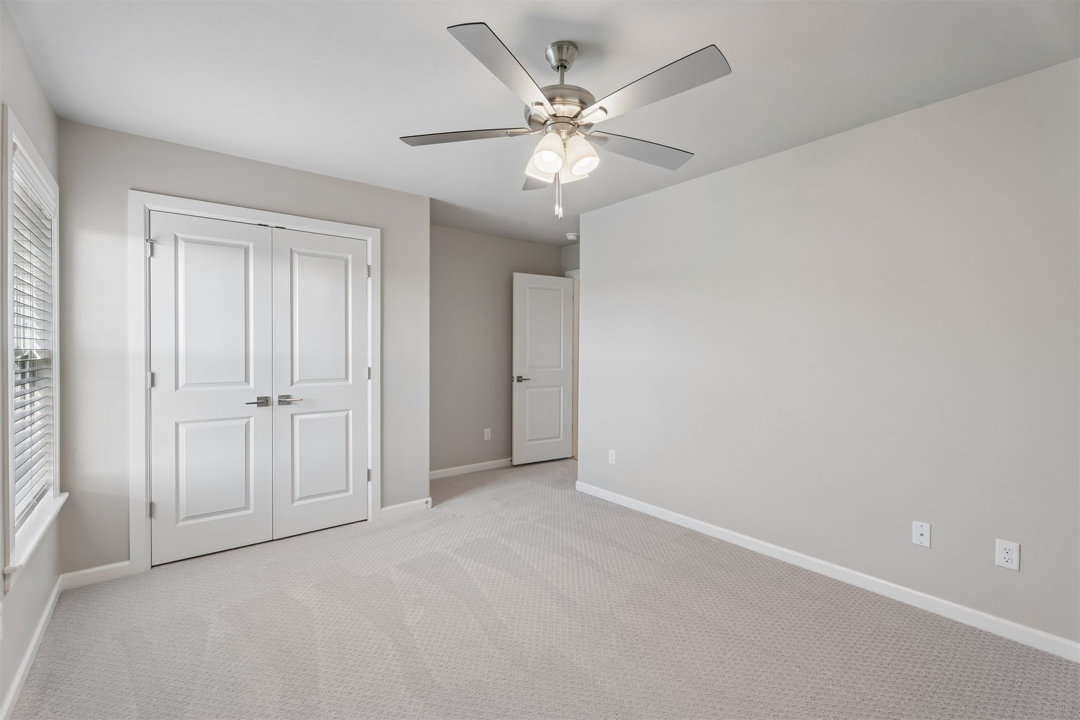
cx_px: 540
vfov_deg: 73.7
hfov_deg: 96.7
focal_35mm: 16
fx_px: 480
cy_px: 360
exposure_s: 1/25
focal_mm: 16
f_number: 9
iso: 200
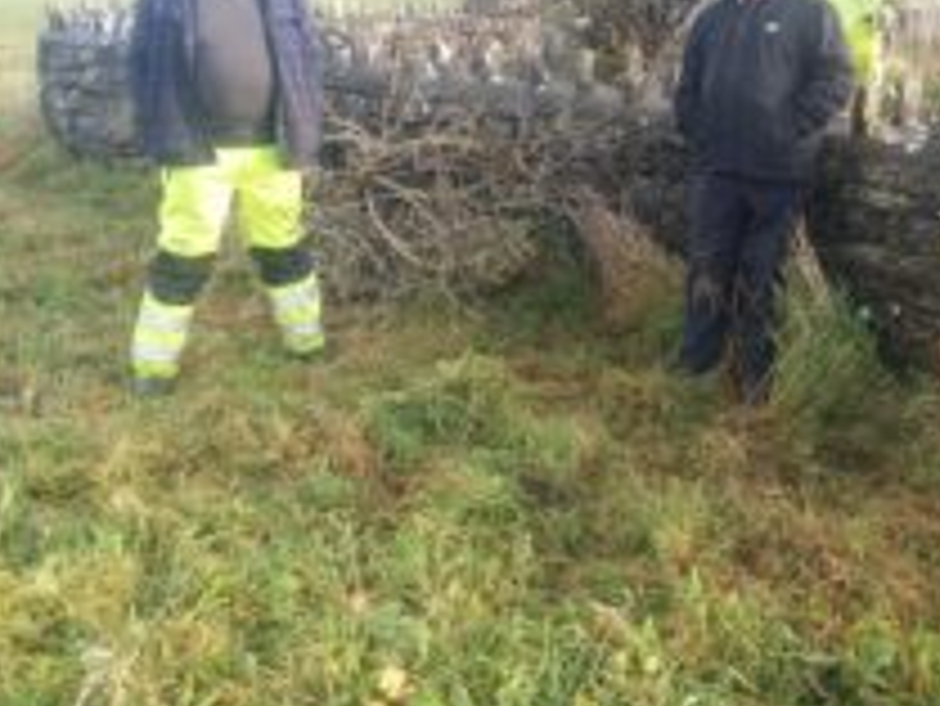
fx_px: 1359
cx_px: 661
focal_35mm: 50
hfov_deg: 37.5
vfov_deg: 28.7
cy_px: 173
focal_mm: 3.7
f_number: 1.9
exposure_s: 1/149
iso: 64
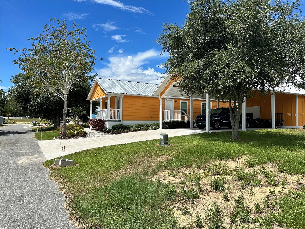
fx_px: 211
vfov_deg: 56.8
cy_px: 114
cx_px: 152
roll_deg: -0.6
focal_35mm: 24
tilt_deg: +1.7
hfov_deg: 71.6
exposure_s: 1/5848
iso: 80
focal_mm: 6.86
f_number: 1.78
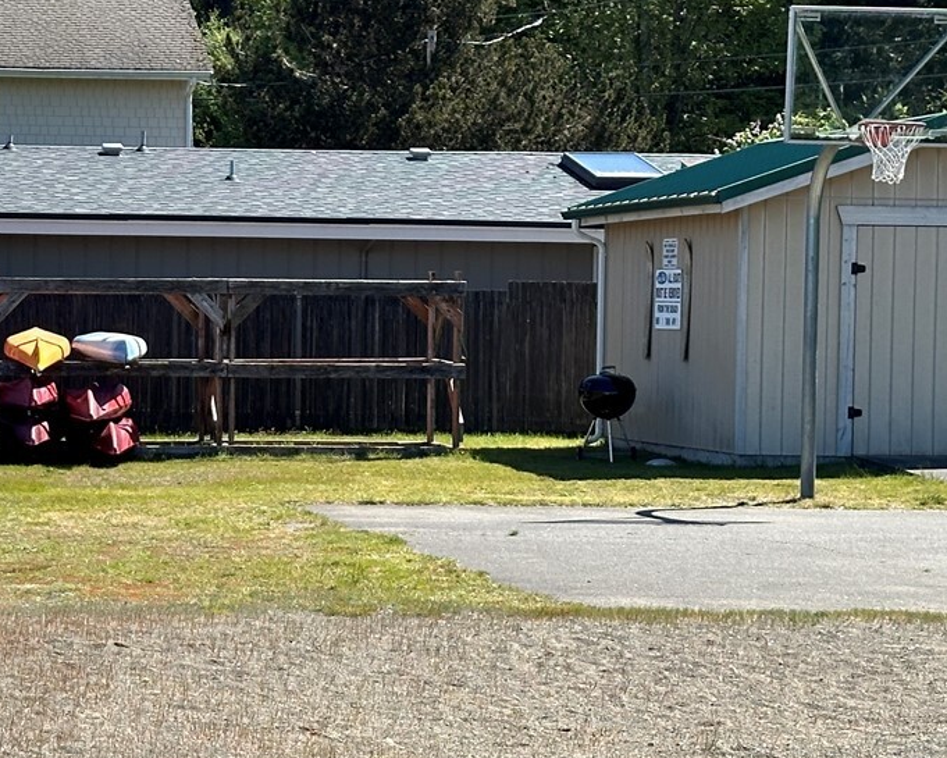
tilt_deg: -1.0
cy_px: 362
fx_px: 3083
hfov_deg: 17.0
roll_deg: -1.2
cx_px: -32
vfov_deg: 14.0
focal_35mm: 110
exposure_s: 1/2469
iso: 64
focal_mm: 6.86
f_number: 1.78
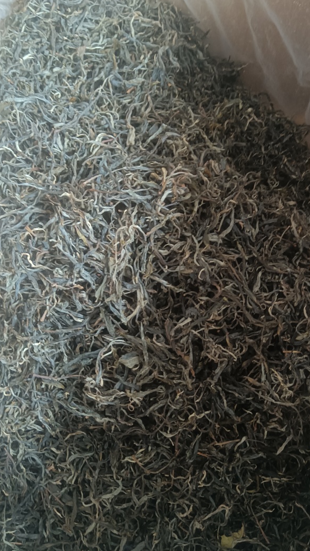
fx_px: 439
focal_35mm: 30
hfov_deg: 38.9
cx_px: 146
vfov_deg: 64.3
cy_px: 278
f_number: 1.9
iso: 658
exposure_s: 1/33.3
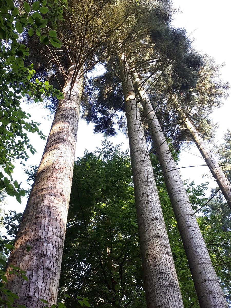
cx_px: 116
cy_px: 154
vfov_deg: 65.3
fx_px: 240
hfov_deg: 51.4
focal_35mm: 27
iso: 64
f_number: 1.9
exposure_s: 1/100
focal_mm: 3.6
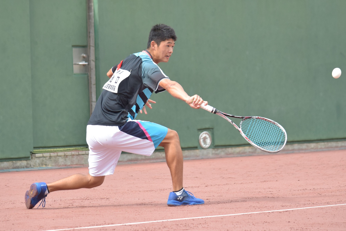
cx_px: 173
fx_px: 1802
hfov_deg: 11.0
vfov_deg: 7.3
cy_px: 116
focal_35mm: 188
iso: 1000
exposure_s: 1/2000
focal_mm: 125
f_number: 4.8
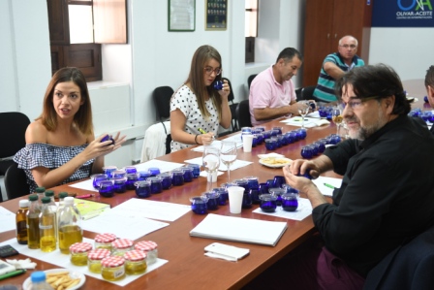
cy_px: 145
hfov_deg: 41.1
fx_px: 579
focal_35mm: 48
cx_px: 217
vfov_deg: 28.1
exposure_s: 1/80
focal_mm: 32
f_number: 2.8
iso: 640
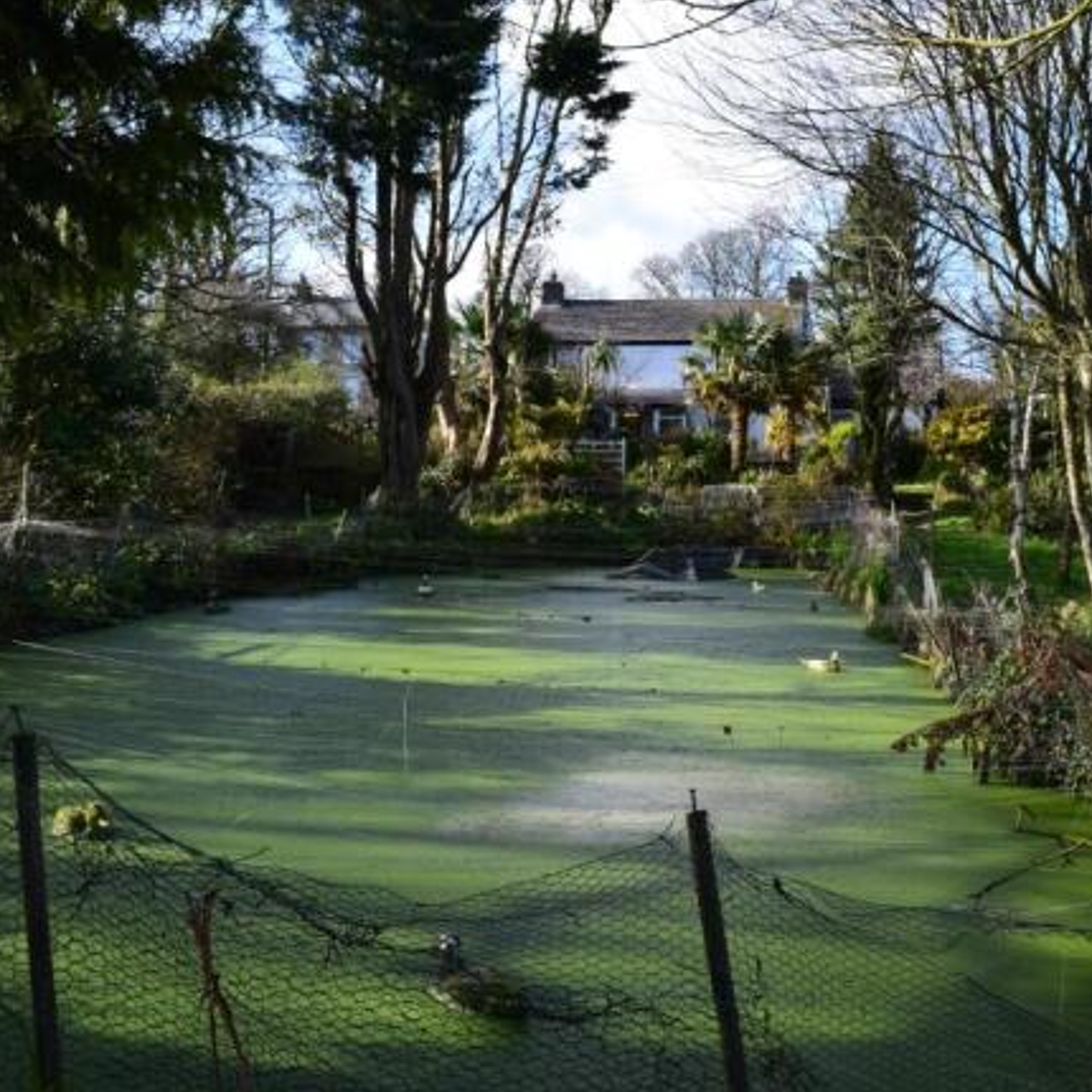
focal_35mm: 35
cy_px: 552
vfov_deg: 47.2
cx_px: 722
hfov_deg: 46.5
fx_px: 1249
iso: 400
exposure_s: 1/250
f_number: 10
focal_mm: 18
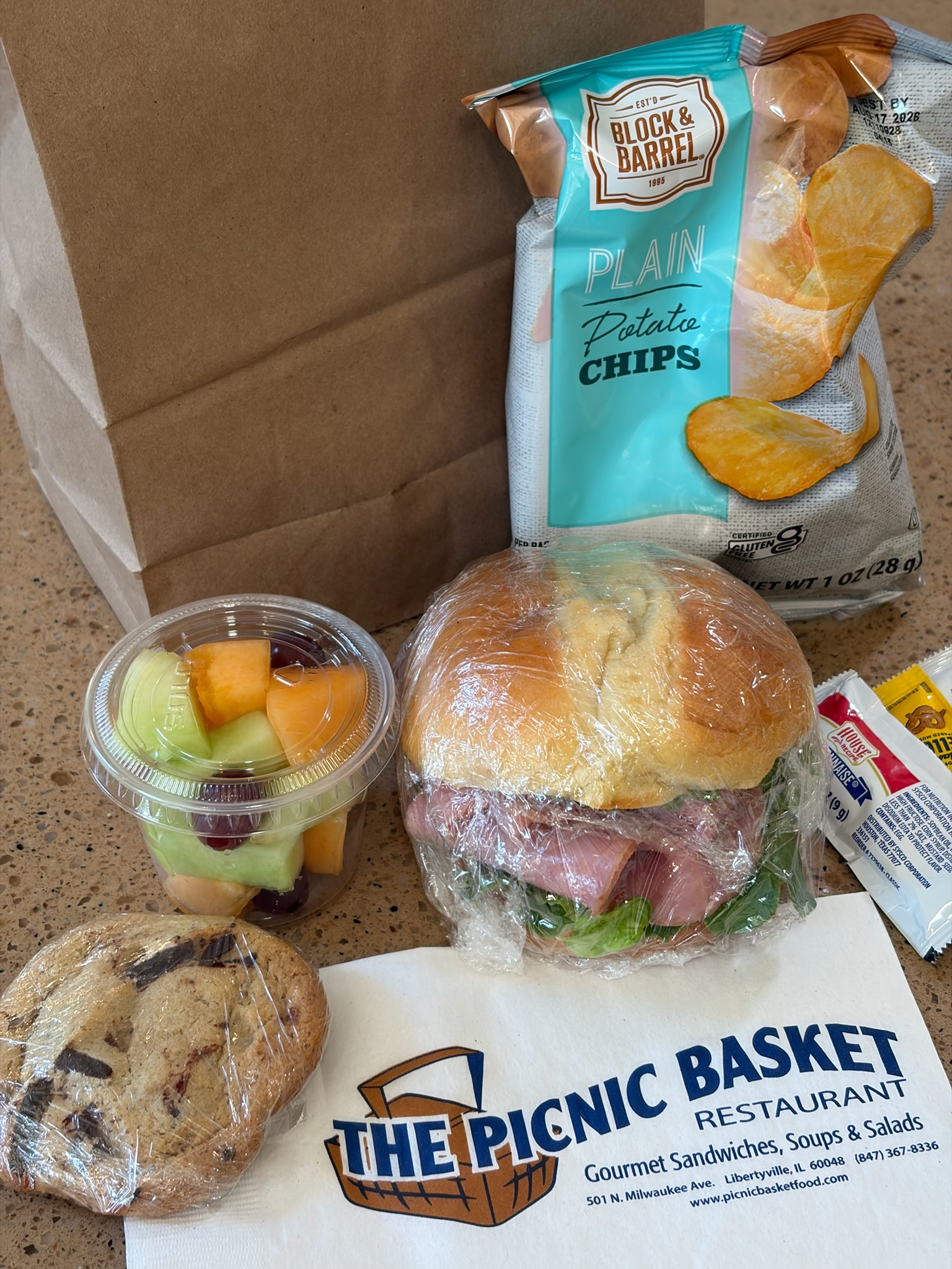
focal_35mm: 52
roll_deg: +0.1
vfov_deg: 36.8
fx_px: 1907
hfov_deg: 28.0
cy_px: 634
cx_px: 476
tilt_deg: -42.6
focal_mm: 5.96
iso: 40
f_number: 1.6
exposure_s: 1/60
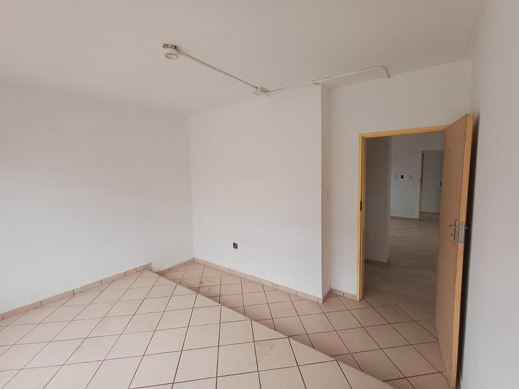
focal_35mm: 16
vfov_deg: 78.1
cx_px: 260
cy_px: 194
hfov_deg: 94.5
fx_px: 240
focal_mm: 1.64
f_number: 2.2
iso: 64
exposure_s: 1/100
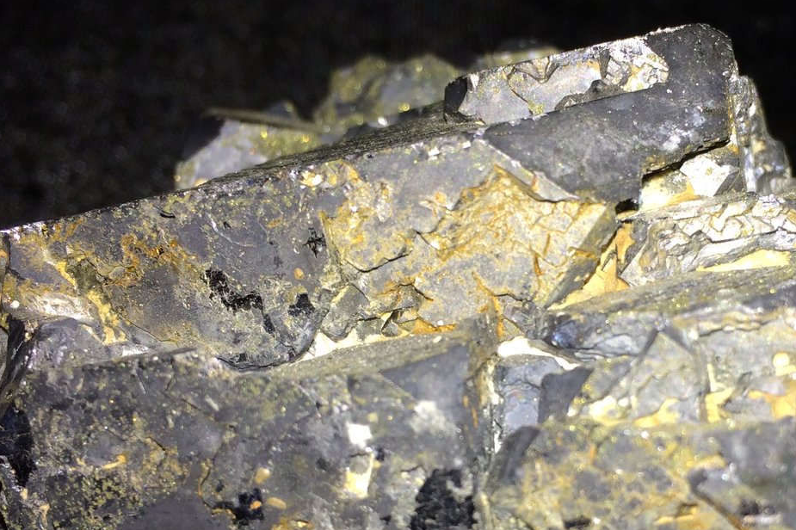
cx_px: 535
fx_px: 1194
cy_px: 389
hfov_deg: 36.5
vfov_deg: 24.8
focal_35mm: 54
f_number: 2.2
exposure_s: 1/203
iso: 32
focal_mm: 4.12
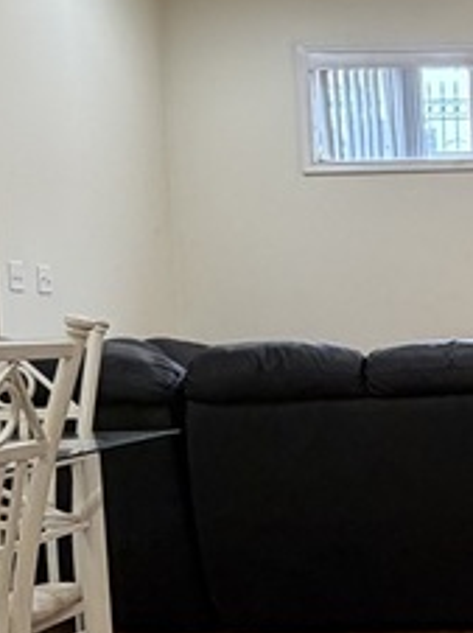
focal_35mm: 67
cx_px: 633
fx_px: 1223
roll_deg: +1.3
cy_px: 451
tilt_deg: -5.9
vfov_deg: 28.7
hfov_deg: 19.9
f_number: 2.2
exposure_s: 1/60
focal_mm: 2.22
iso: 250
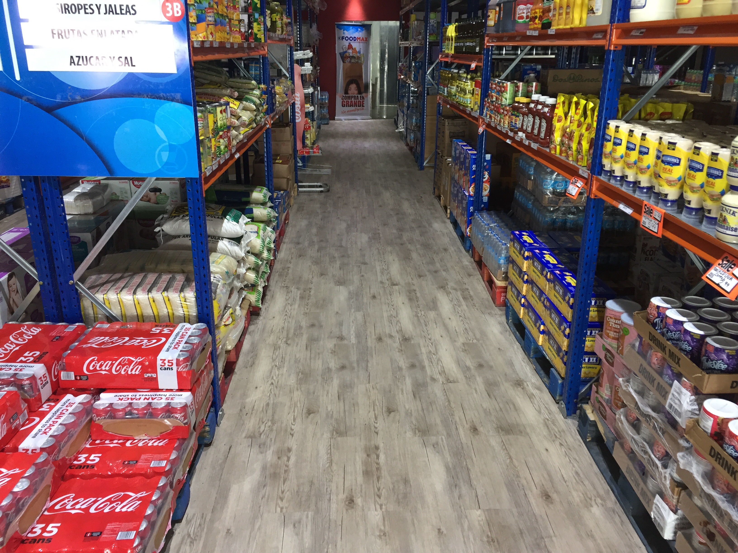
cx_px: 369
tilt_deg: -20.7
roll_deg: -2.1
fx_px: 618
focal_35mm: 29
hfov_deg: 61.7
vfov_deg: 48.2
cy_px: 276
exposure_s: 1/30
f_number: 2.2
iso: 80
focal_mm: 4.15
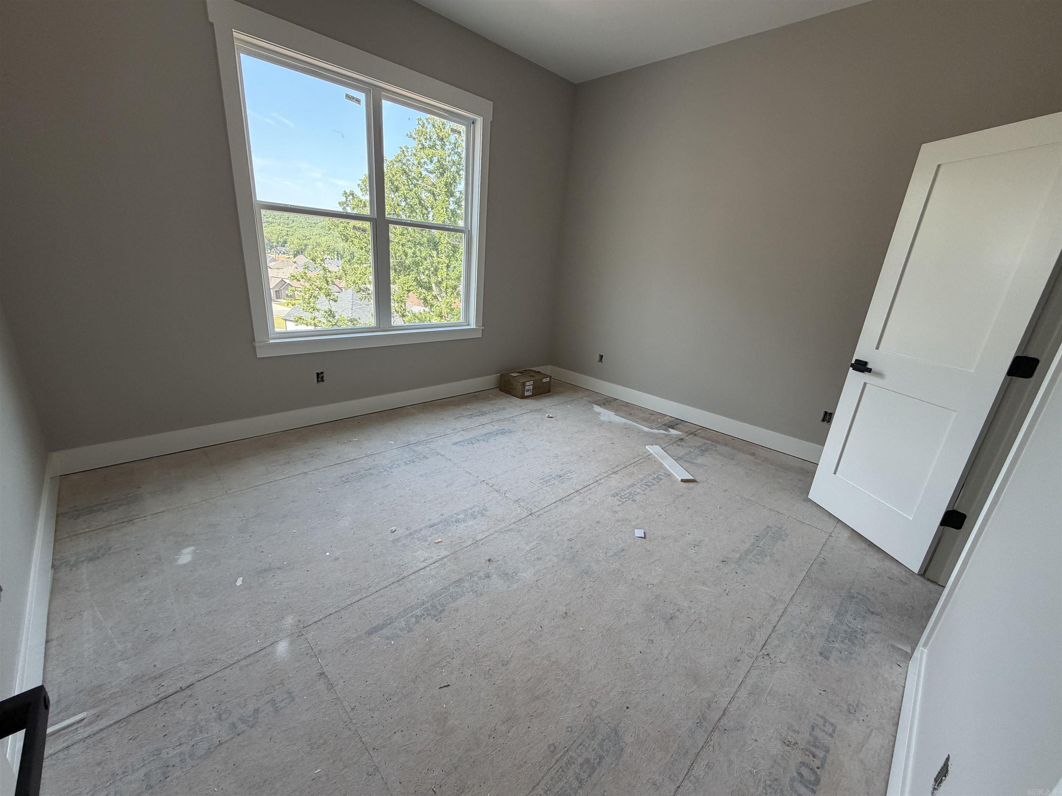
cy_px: 398
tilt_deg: -18.3
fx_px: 430
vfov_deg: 85.7
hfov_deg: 102.1
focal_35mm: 14
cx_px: 531
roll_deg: -3.7
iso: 100
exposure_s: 1/121
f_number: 2.2
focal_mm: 2.22
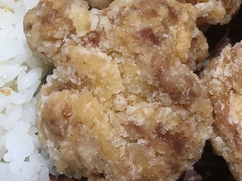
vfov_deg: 24.5
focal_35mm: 59
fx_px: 412
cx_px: 175
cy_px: 43
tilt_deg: -56.3
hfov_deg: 32.2
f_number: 2.2
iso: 25
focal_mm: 4.15
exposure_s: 1/30
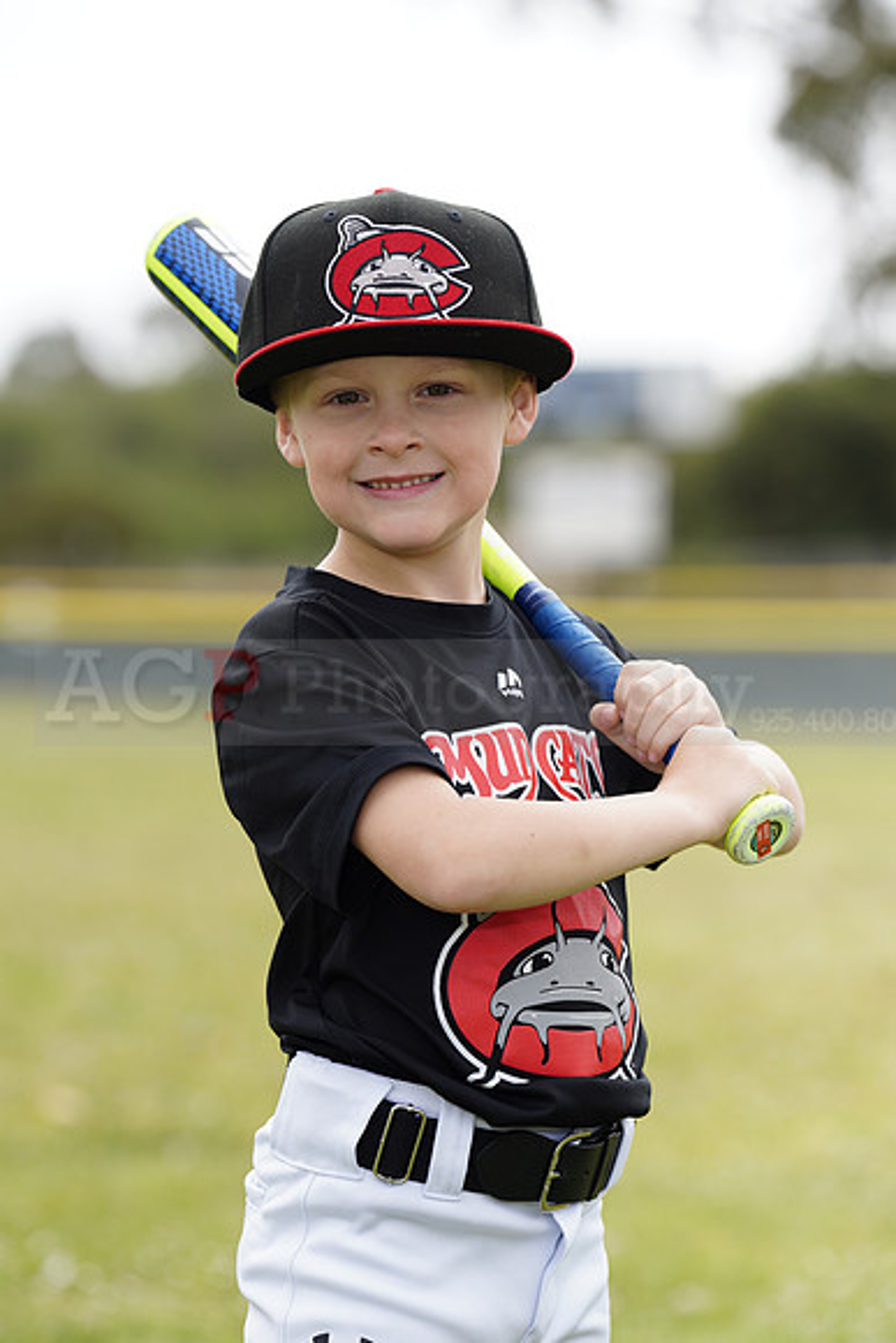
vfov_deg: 10.4
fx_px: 7350
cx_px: 448
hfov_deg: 7.0
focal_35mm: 197
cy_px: 672
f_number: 5.6
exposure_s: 1/250
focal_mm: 197
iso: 100
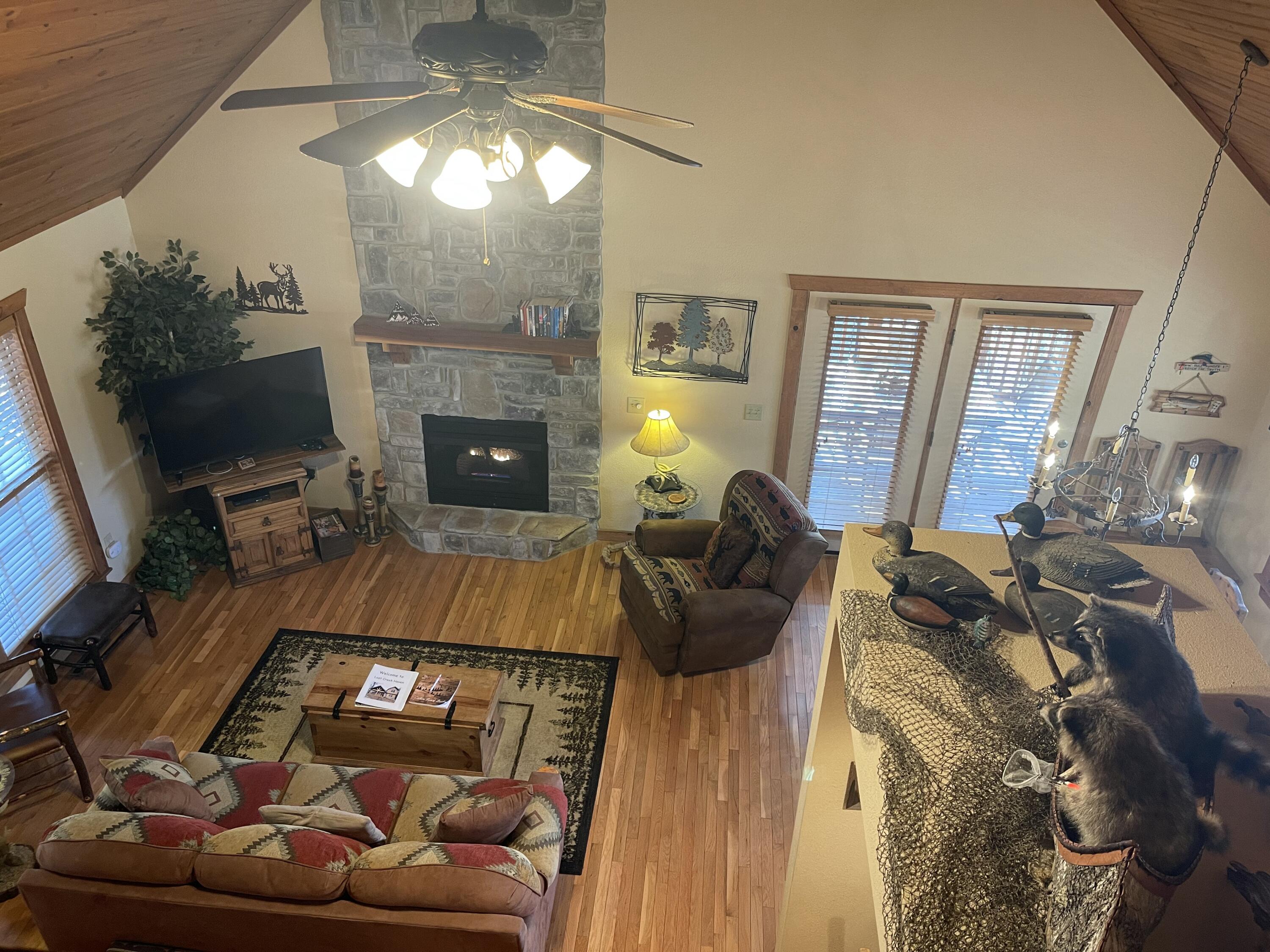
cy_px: 476
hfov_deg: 69.4
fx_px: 917
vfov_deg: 54.9
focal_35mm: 25
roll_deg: -1.8
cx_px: 635
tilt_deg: -31.3
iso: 200
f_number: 1.6
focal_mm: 5.1
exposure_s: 1/60
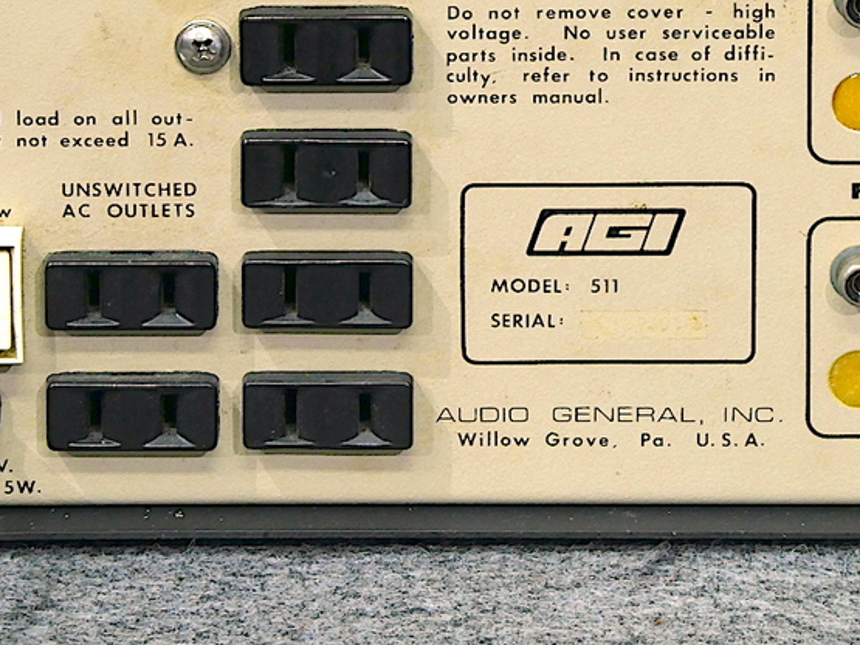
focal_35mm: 370
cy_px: 180
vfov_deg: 4.0
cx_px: 349
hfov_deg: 5.4
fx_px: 9190
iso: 200
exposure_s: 1/8
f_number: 5.6
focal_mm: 38.4
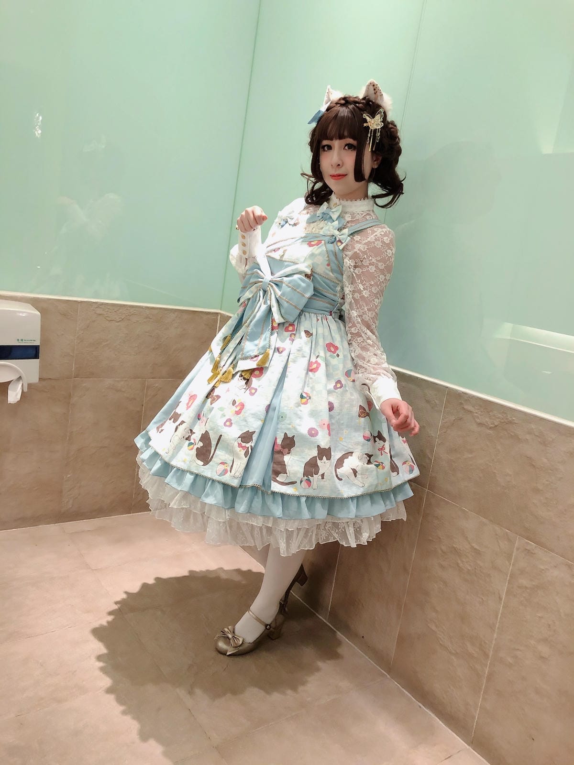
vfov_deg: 63.4
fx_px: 619
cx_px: 287
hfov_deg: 49.7
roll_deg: -9.4
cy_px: 382
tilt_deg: -10.2
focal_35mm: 28
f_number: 1.8
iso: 50
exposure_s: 1/15
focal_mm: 3.99
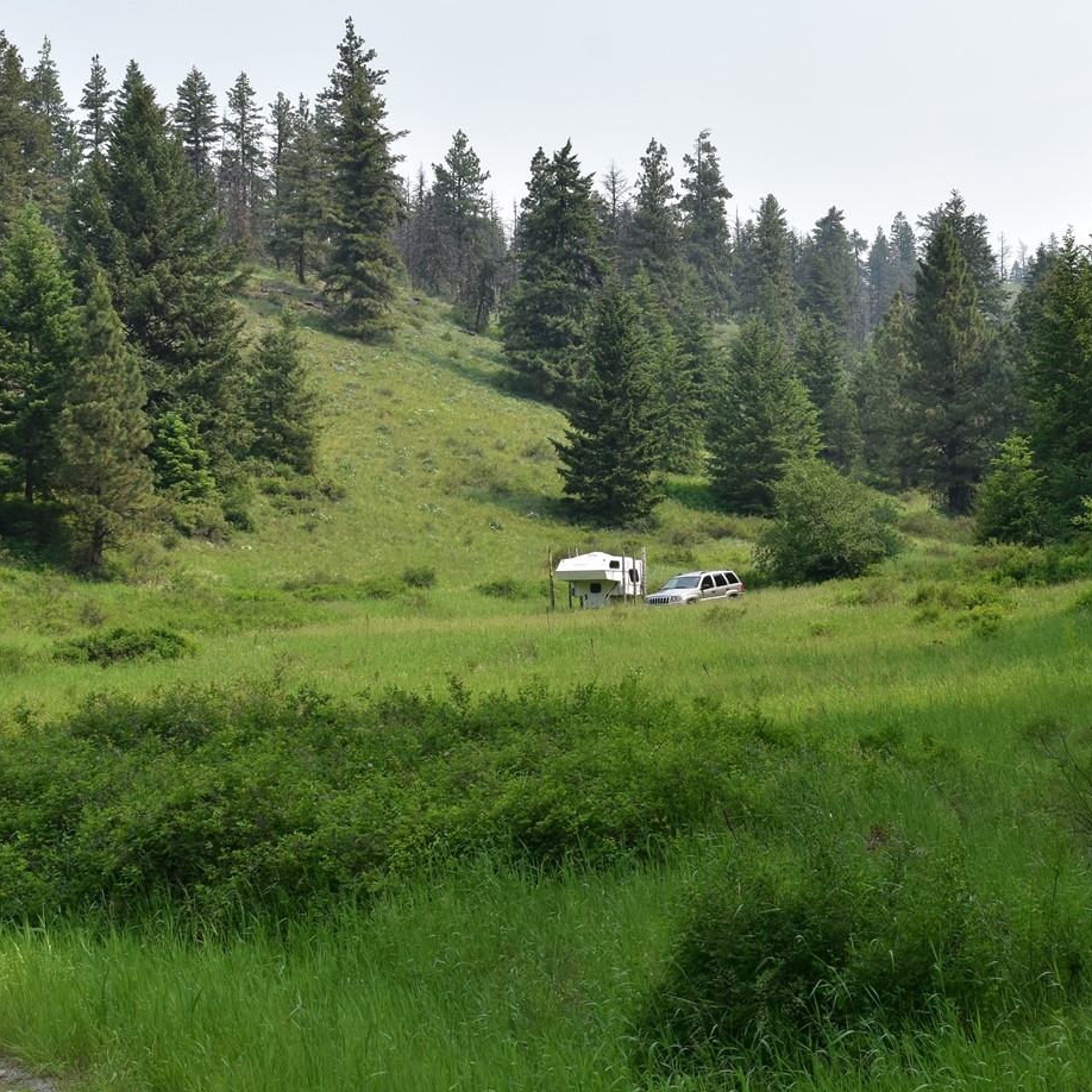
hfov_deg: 25.8
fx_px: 2356
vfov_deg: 26.1
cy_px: 492
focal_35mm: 66
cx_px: 813
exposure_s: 1/500
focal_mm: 28
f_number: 11
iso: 400
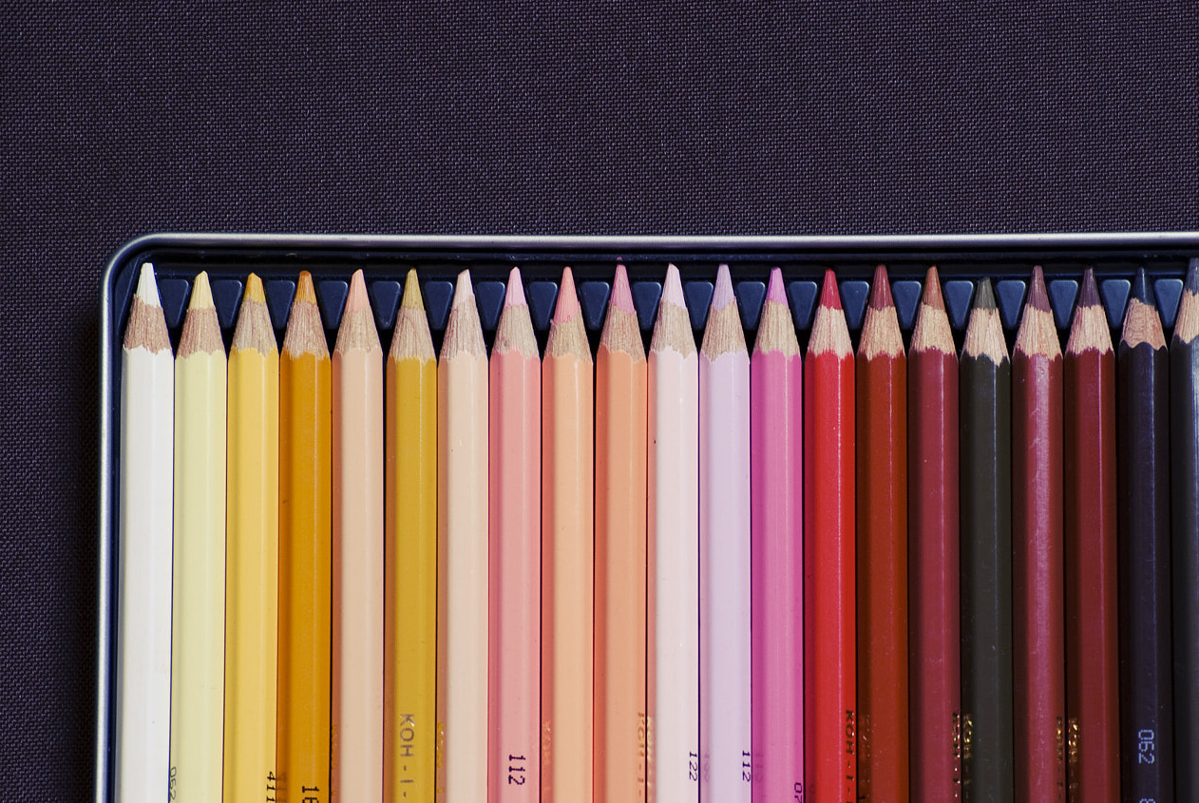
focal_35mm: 200
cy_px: 498
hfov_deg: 10.3
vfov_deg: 6.9
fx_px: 6657
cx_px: 735
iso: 100
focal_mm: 105
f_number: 11
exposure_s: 1/1.25
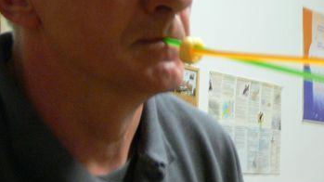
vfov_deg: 13.3
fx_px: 773
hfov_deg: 23.3
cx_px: 263
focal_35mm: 90
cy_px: 30
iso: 200
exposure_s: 1/13
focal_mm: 9.2
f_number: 3.2
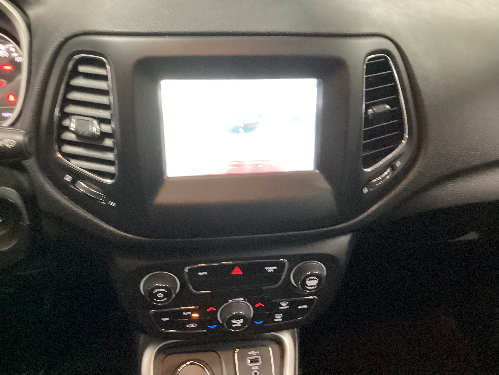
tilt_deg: -32.4
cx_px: 250
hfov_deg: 58.4
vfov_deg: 45.4
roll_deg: -3.2
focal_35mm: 31
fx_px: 447
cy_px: 188
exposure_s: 1/25
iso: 640
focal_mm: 3.3
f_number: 2.4
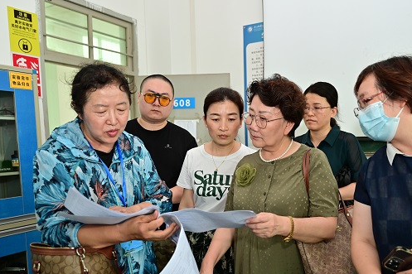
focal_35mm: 31
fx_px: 355
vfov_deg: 41.9
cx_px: 239
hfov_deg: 60.0
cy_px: 178
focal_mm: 22
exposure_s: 1/160
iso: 400
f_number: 2.8
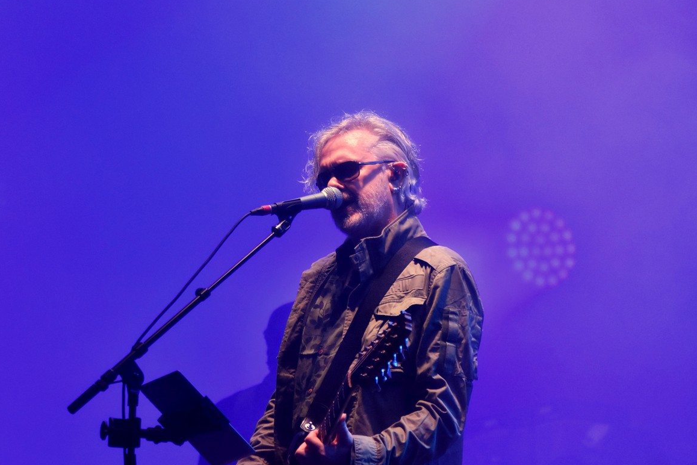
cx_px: 339
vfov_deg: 6.8
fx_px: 3911
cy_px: 225
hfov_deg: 10.2
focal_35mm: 202
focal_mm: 130
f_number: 2.8
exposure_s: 1/2500
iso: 2500
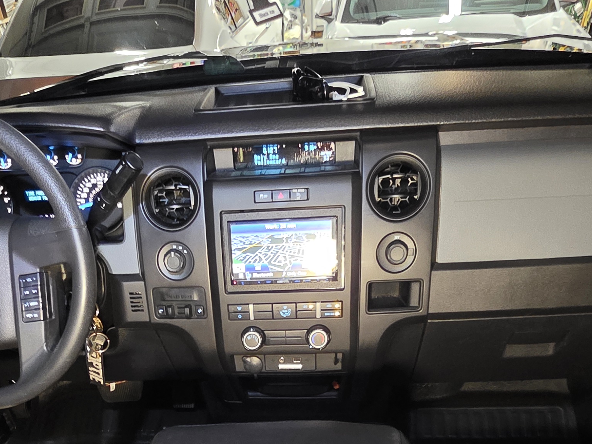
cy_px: 461
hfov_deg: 53.8
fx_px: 582
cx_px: 259
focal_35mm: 34
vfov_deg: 36.8
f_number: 1.9
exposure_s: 1/24
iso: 1000
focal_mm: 2.2
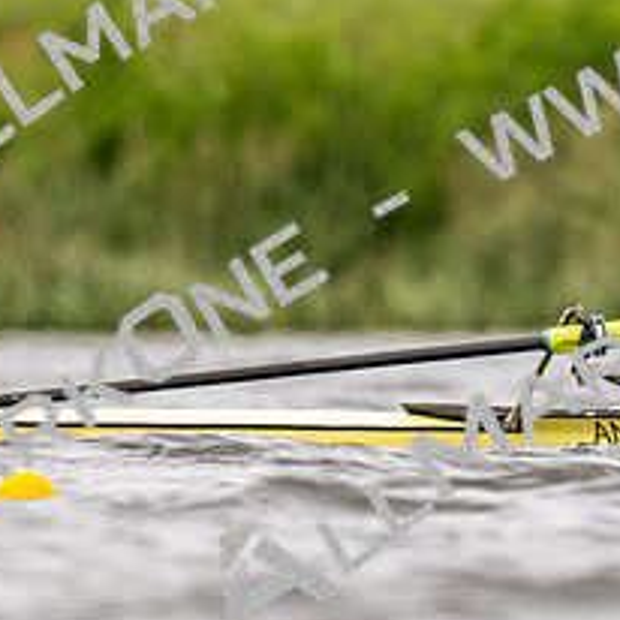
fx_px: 43547
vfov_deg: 0.8
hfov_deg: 0.8
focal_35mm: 2149
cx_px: 828
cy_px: 190
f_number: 4
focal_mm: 600
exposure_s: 1/2500
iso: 800
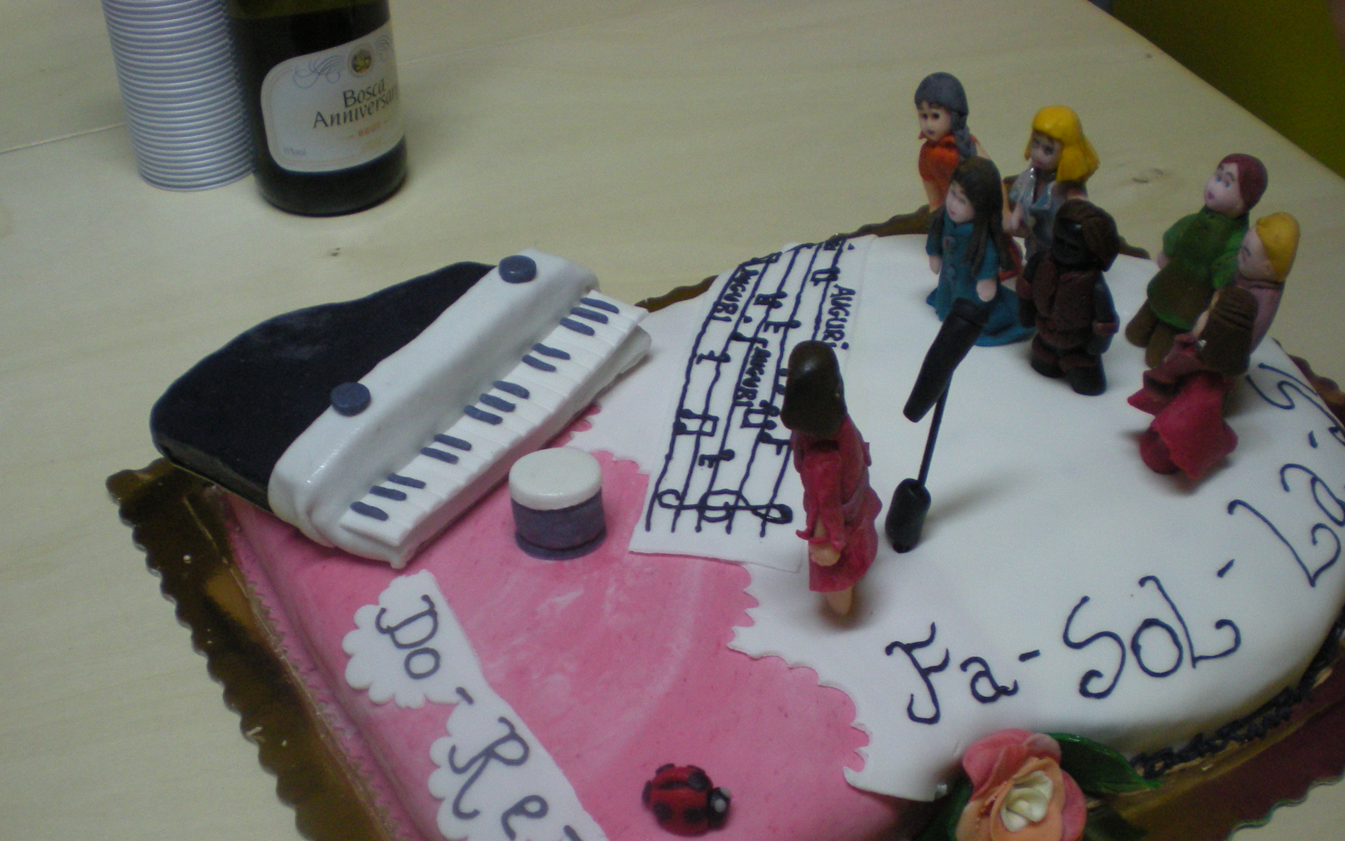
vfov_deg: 26.6
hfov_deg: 41.8
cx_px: 680
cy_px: 593
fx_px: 1760
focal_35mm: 48
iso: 200
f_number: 3.1
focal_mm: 6.3
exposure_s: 1/39.7
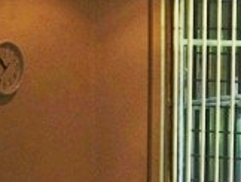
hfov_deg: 14.8
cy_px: 152
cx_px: 256
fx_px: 906
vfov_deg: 11.4
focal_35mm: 130
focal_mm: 4.12
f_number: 2.4
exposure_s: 1/73
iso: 50
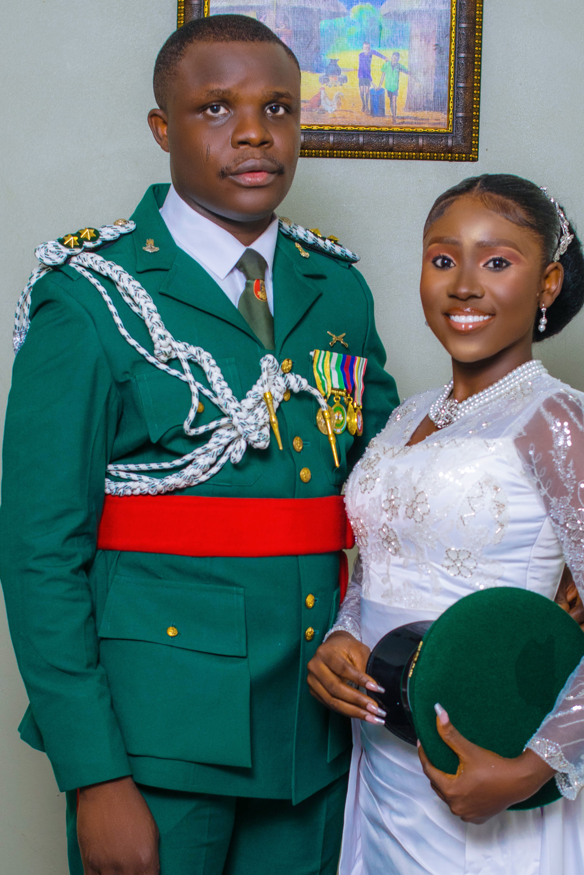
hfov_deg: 16.5
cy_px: 549
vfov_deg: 24.5
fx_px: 2014
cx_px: 373
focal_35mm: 83
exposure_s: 1/200
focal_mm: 35
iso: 160
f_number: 4
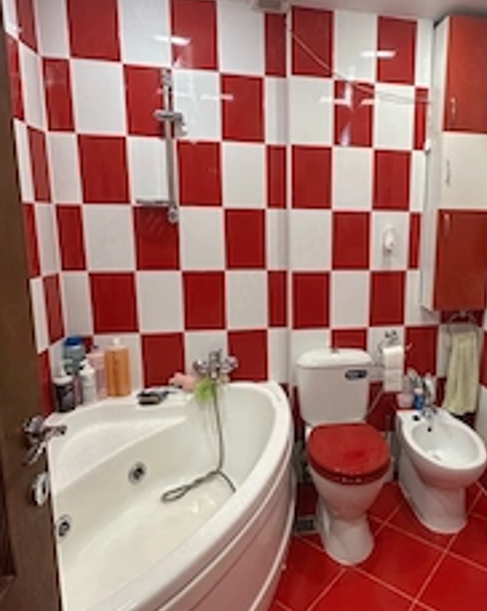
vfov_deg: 70.3
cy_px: 295
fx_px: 433
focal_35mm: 24
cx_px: 345
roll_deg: -1.5
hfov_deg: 56.7
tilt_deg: -9.3
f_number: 2.2
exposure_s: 1/100
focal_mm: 2.22
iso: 250
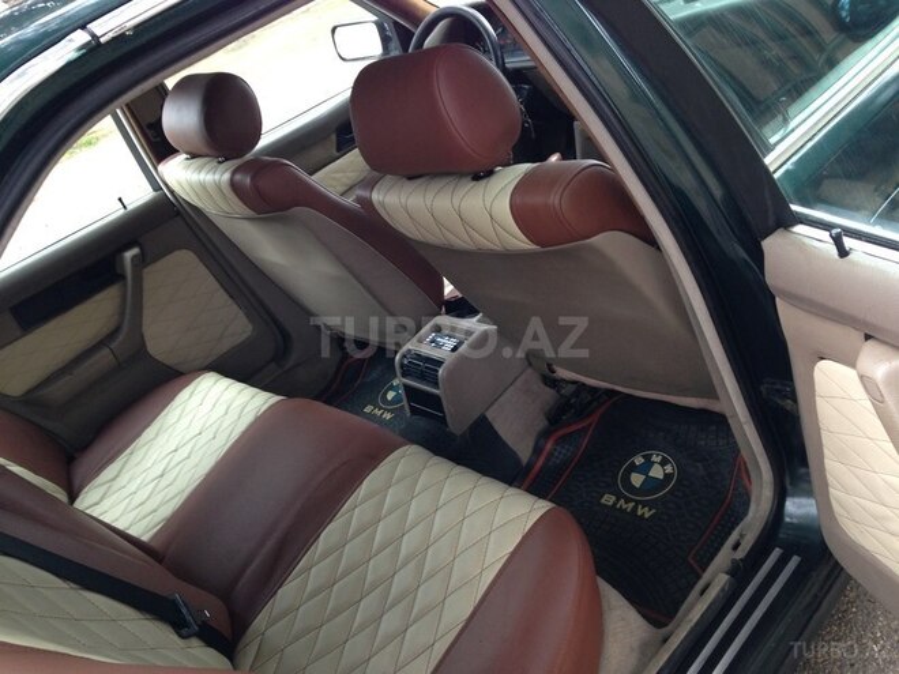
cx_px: 450
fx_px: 857
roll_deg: +22.6
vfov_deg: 42.9
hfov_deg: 55.4
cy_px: 337
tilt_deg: -26.7
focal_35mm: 33
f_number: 2.4
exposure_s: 1/20
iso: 80
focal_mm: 4.12
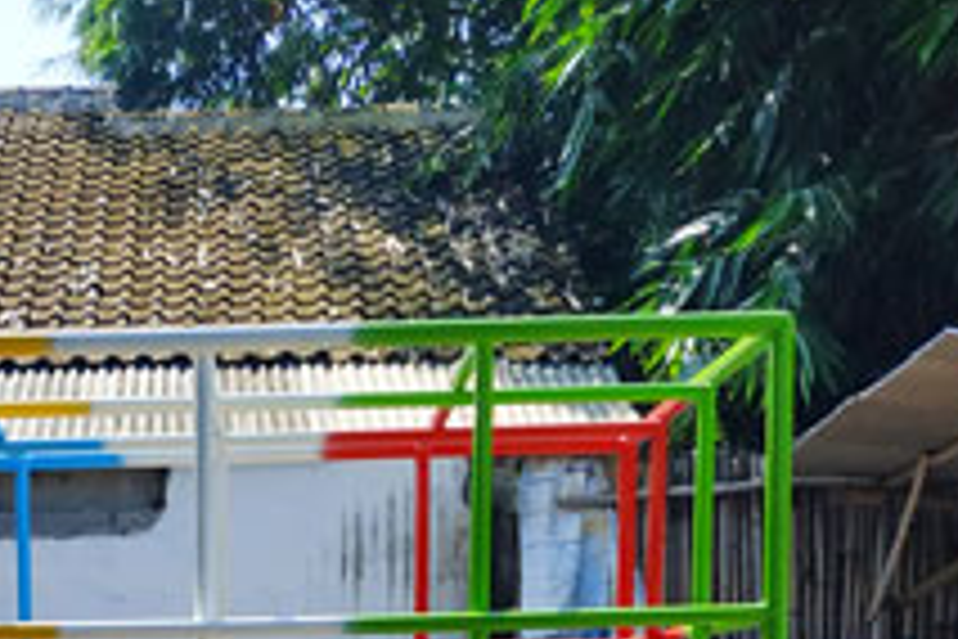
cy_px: 909
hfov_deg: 26.4
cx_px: 162
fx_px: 1996
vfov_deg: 16.8
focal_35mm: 75
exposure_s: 1/2554
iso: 250
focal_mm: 3.94
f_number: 1.9
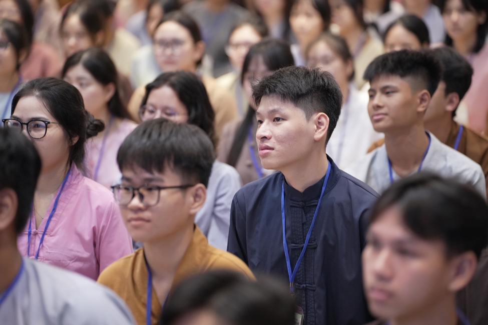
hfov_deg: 13.7
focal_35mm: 150
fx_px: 2033
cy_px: 162
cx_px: 244
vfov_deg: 9.1
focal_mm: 150
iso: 4000
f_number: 2.8
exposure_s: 1/200
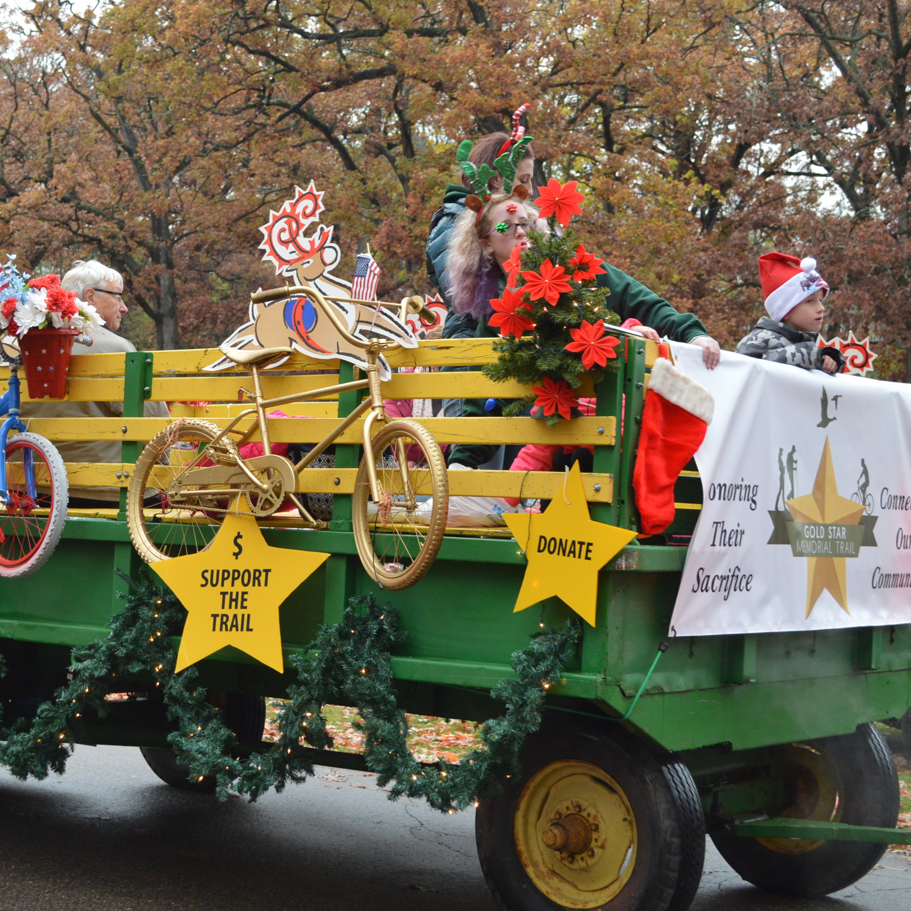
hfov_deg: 27.6
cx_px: 345
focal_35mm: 62
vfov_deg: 27.7
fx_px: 1846
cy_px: 452
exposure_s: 1/60
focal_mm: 32
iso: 720
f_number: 4.8
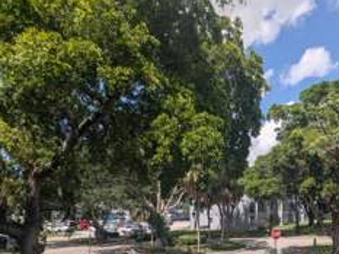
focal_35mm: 33
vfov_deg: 39.4
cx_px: 255
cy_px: 235
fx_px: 323
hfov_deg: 52.8
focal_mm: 2.35
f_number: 2.2
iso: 54
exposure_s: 1/1821
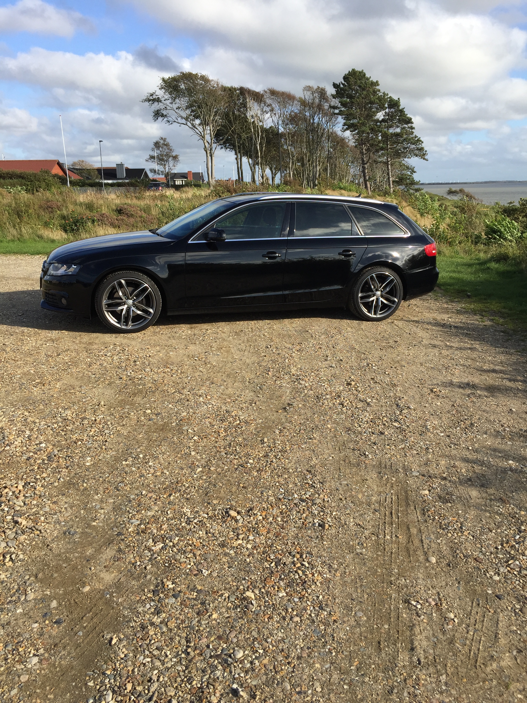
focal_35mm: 29
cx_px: 264
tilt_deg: -14.2
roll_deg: +2.4
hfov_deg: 48.2
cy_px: 352
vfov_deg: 61.7
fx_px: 589
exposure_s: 1/1464
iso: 32
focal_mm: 4.15
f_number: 2.2
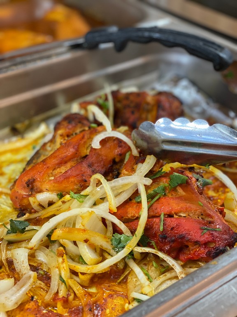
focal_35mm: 52
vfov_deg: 36.8
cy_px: 158
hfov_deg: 28.0
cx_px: 118
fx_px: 475
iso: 200
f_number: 2
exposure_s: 1/120
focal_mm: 6
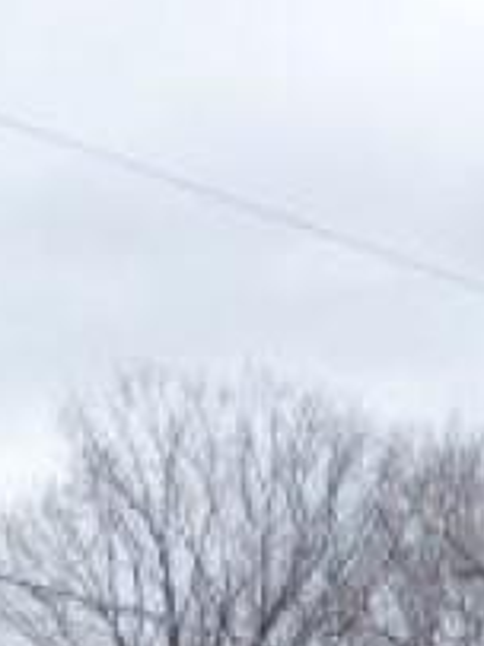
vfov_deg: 9.2
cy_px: 1044
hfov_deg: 7.2
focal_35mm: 207
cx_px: 287
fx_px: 3863
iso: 100
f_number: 3.9
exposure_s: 1/80
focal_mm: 7.4
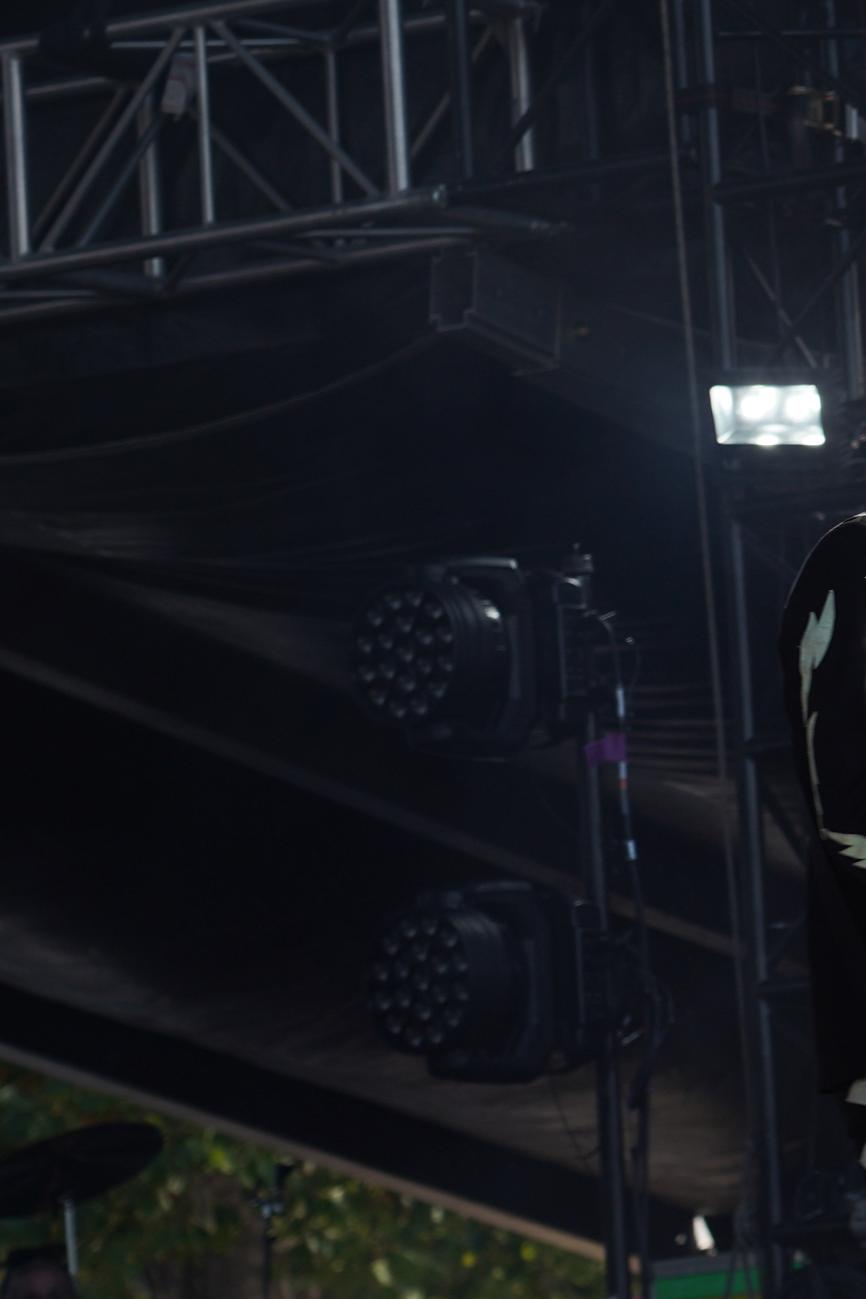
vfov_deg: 7.5
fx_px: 9885
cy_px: 313
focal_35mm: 274
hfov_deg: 5.0
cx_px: 1180
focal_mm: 105
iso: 100
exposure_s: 1/320
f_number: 6.3
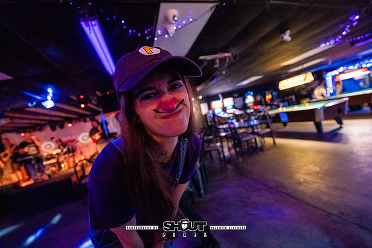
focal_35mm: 14
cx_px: 186
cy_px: 124
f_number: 2.8
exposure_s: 1/160
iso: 3200
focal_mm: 14
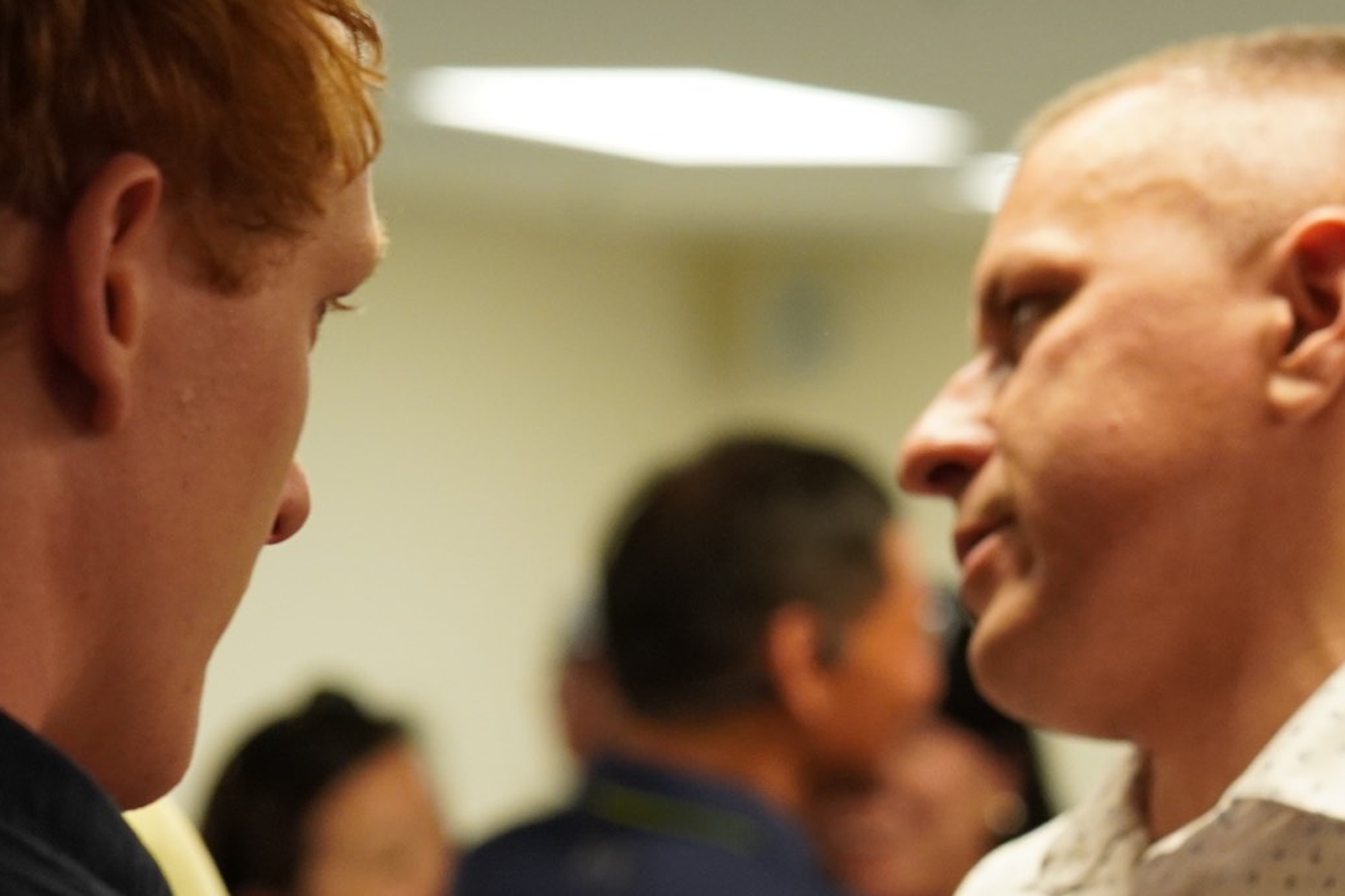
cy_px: 888
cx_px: 1403
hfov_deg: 7.8
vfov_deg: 5.2
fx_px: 9832
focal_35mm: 263
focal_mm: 75
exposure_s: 1/160
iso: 1000
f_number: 4
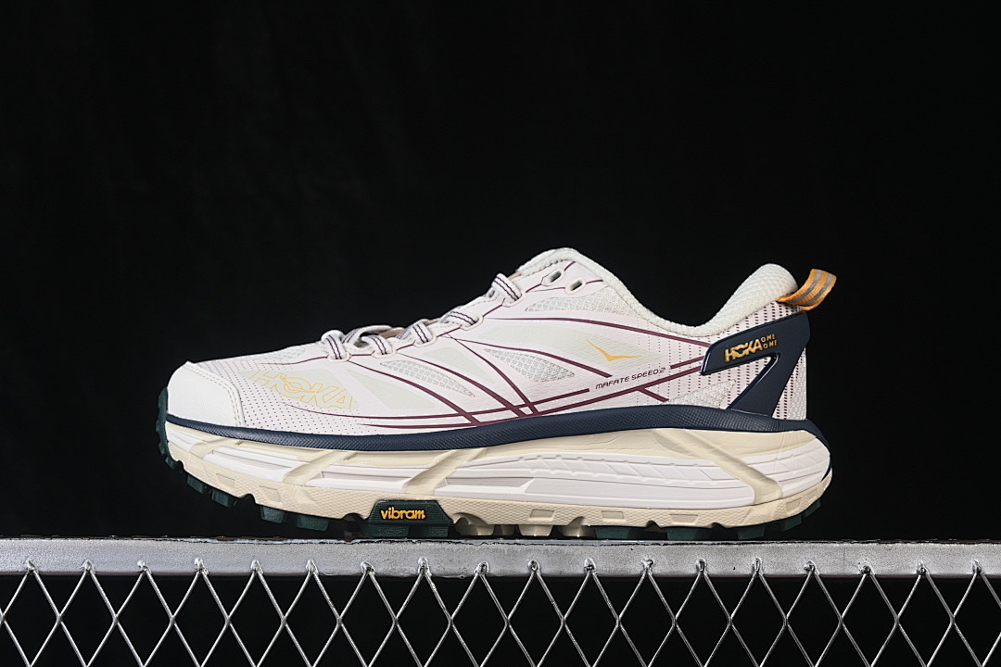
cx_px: 500
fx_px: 2085
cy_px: 334
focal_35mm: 75
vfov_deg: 18.2
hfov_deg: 27.0
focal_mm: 50
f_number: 8
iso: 160
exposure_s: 1/80
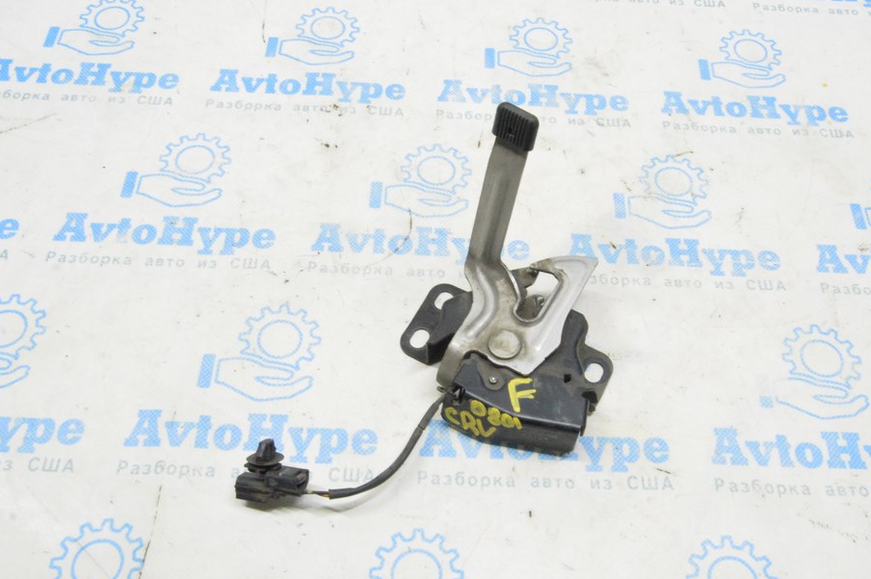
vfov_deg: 38.8
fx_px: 822
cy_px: 313
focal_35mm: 34
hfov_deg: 55.8
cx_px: 463
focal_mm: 20
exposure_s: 1/15
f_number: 20
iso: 6400
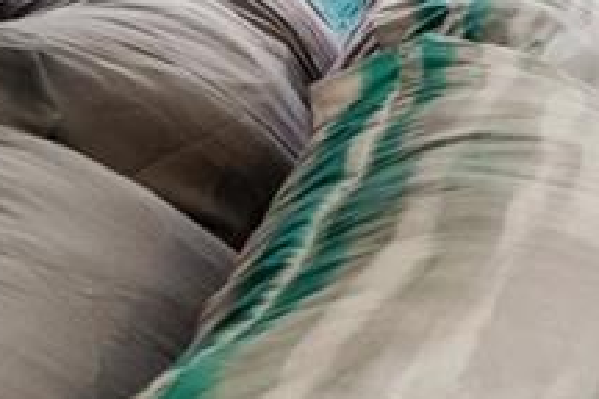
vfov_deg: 11.3
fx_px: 1847
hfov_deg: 9.6
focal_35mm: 111
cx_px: 2088
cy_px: -352
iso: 100
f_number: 7.1
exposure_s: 1/1.67
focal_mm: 10
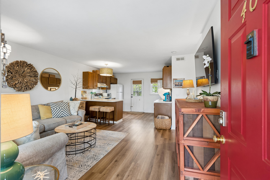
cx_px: 135
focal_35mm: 16
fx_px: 120
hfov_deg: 96.7
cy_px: 90
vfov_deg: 73.7
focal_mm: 16
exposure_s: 1/6
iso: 400
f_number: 8
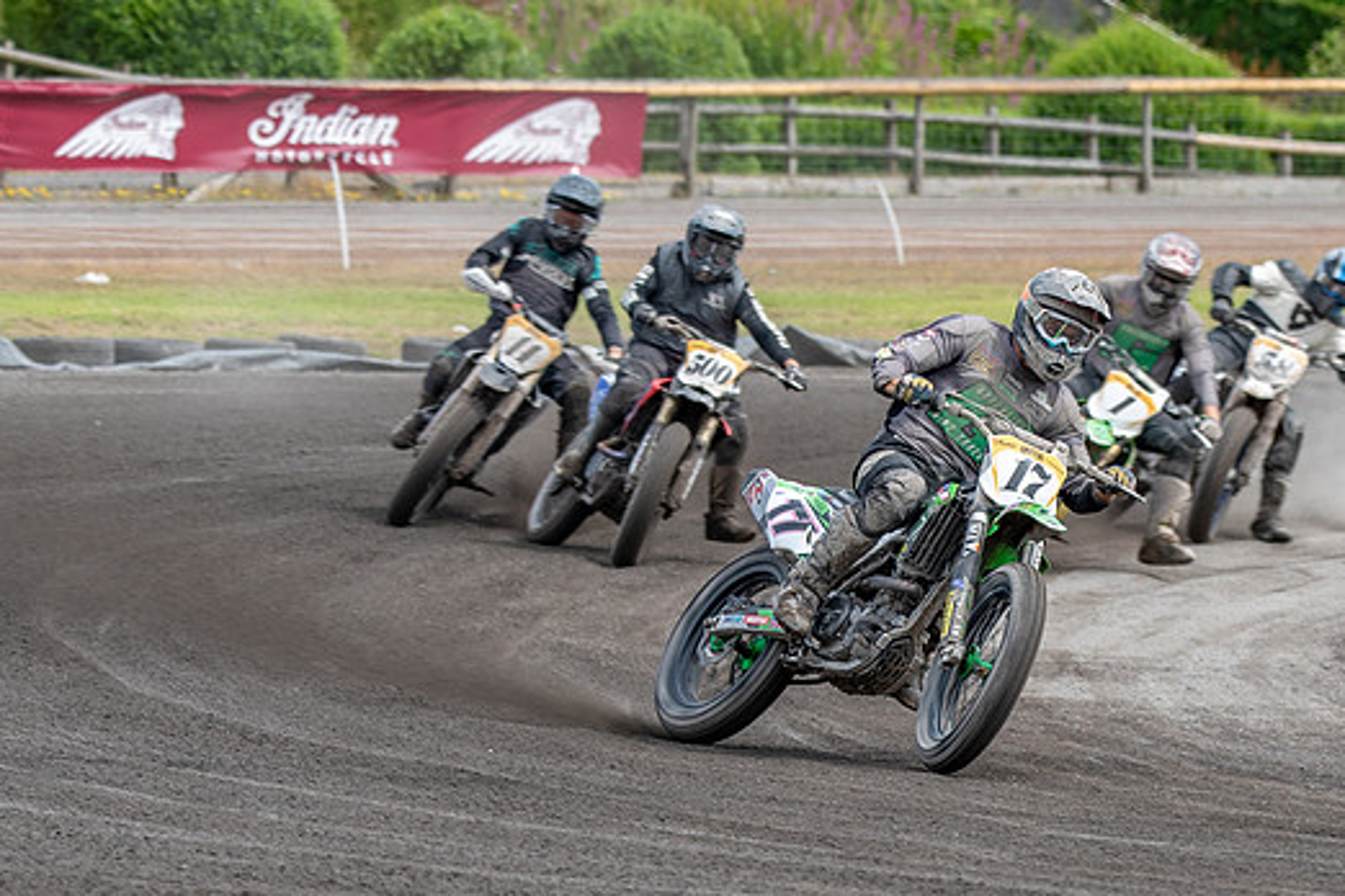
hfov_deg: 4.9
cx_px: 711
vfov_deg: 3.3
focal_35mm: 421
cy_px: 588
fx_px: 15728
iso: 200
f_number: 5.6
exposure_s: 1/400
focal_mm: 210
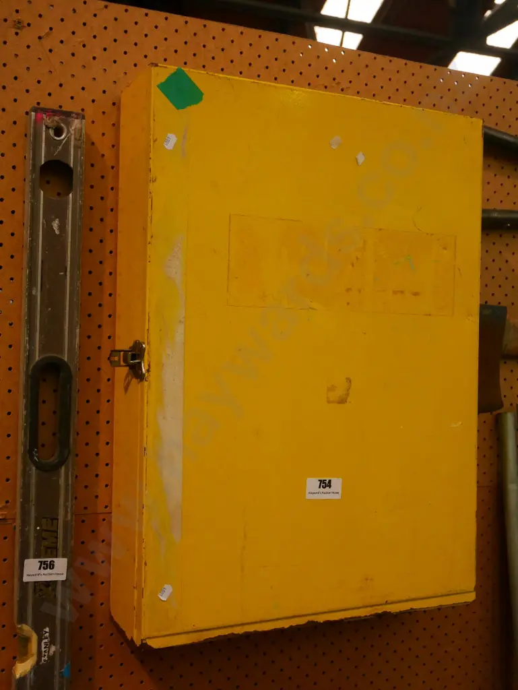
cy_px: 345
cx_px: 259
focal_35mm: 42
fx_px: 837
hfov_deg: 34.4
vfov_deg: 44.8
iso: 3200
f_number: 4.7
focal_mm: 21
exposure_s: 1/200
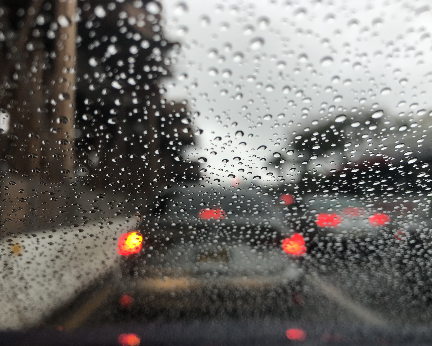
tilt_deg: +6.6
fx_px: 384
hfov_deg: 58.8
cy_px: 173
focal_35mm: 30
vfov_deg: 48.5
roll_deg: -0.5
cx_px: 220
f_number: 1.8
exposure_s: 1/149
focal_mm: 3.99
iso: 20
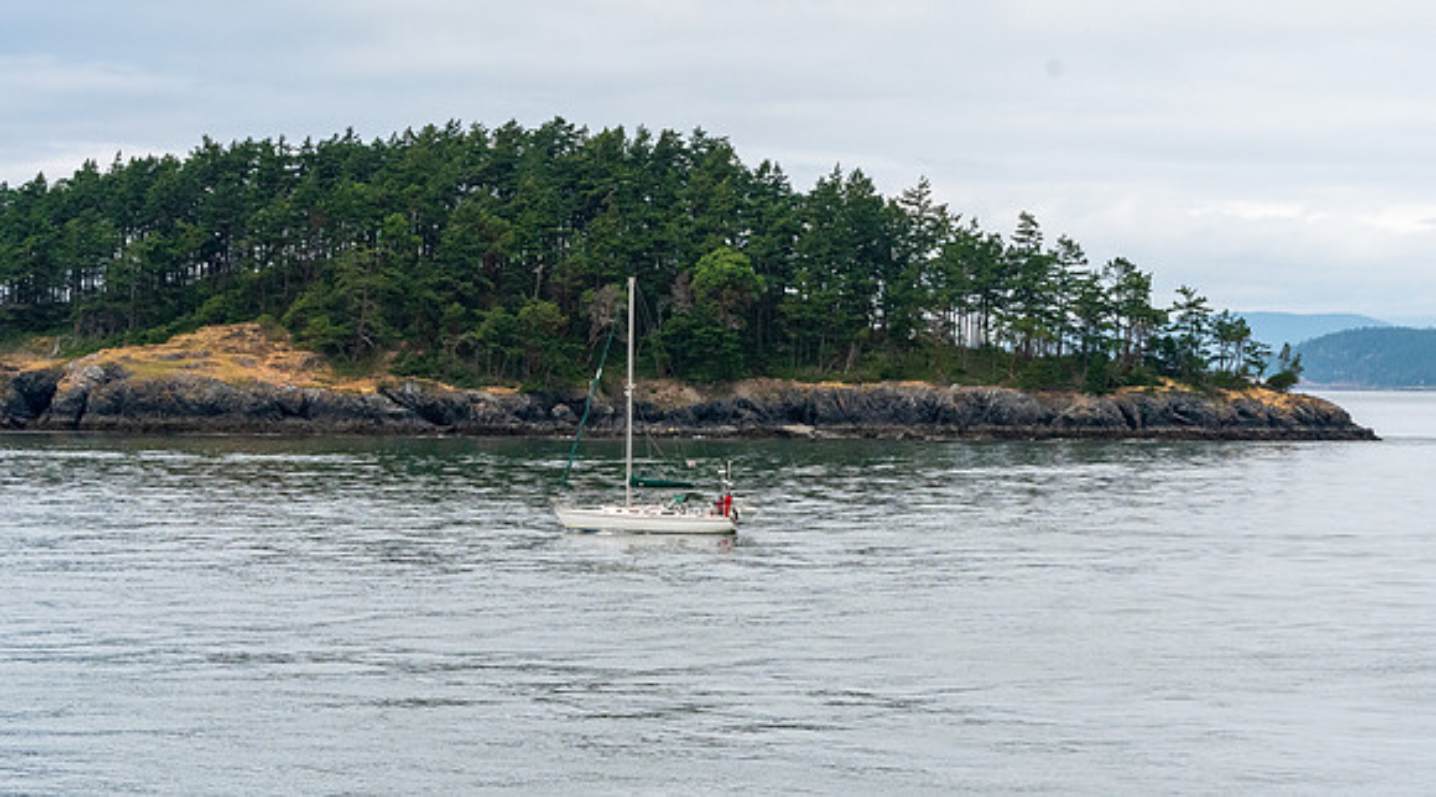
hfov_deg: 17.5
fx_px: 4676
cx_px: 802
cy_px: 528
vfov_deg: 9.7
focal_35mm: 123
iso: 1400
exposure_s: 1/2000
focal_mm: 70
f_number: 11
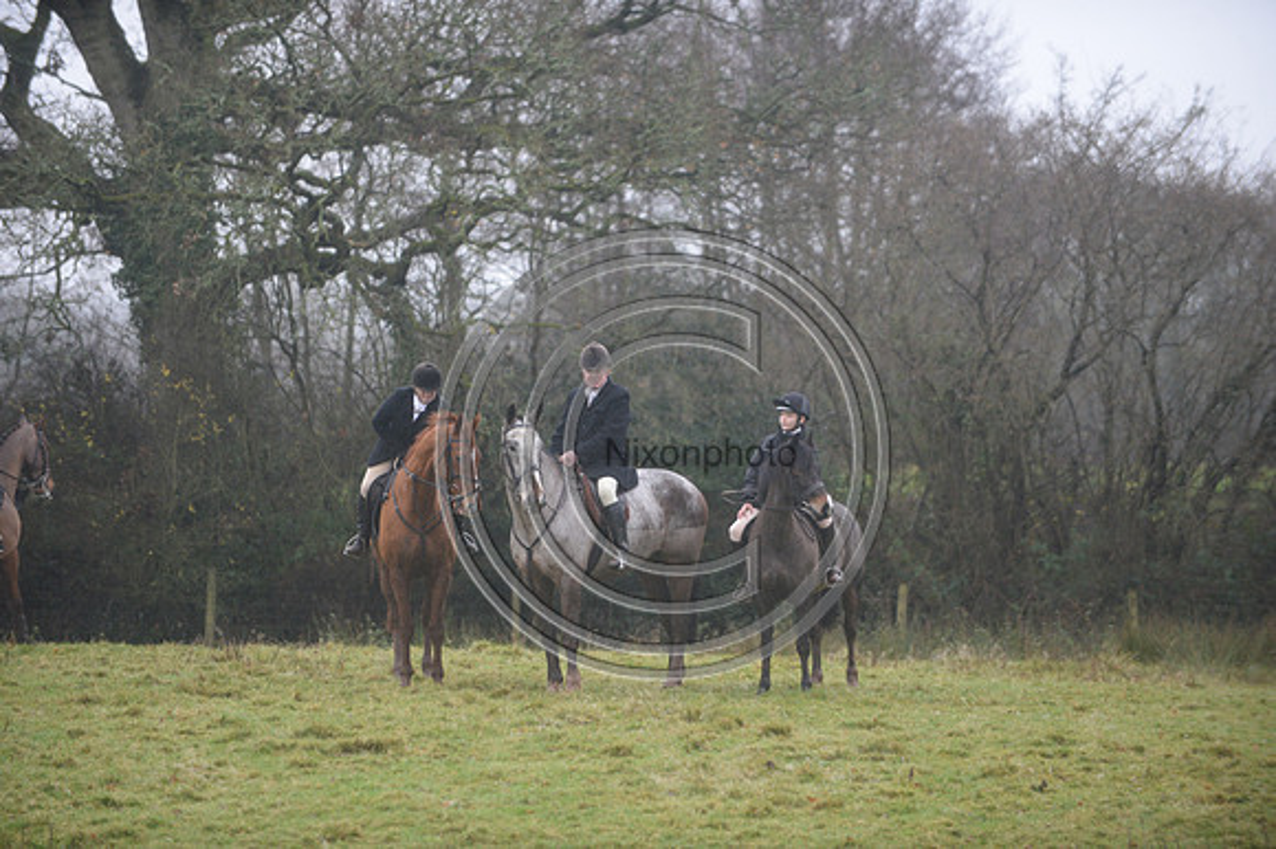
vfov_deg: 6.9
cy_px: 424
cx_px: 638
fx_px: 7085
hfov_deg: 10.3
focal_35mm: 200
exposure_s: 1/800
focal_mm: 200
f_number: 2.8
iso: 1600
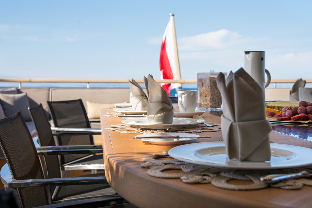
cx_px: 156
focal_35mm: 51
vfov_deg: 26.5
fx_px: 442
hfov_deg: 38.9
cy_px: 104
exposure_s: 1/320
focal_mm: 34
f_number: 6.3
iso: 100
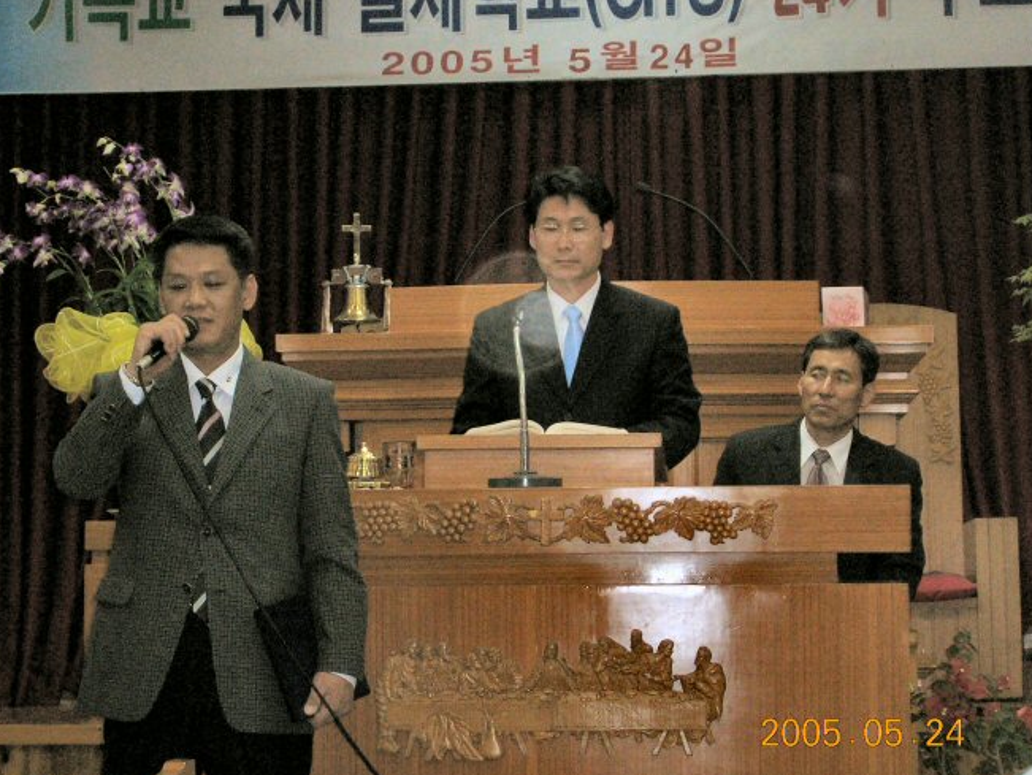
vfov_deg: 14.7
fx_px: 3013
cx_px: 487
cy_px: 403
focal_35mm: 101
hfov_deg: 19.4
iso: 200
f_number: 4.5
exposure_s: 1/60.1
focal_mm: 14.2
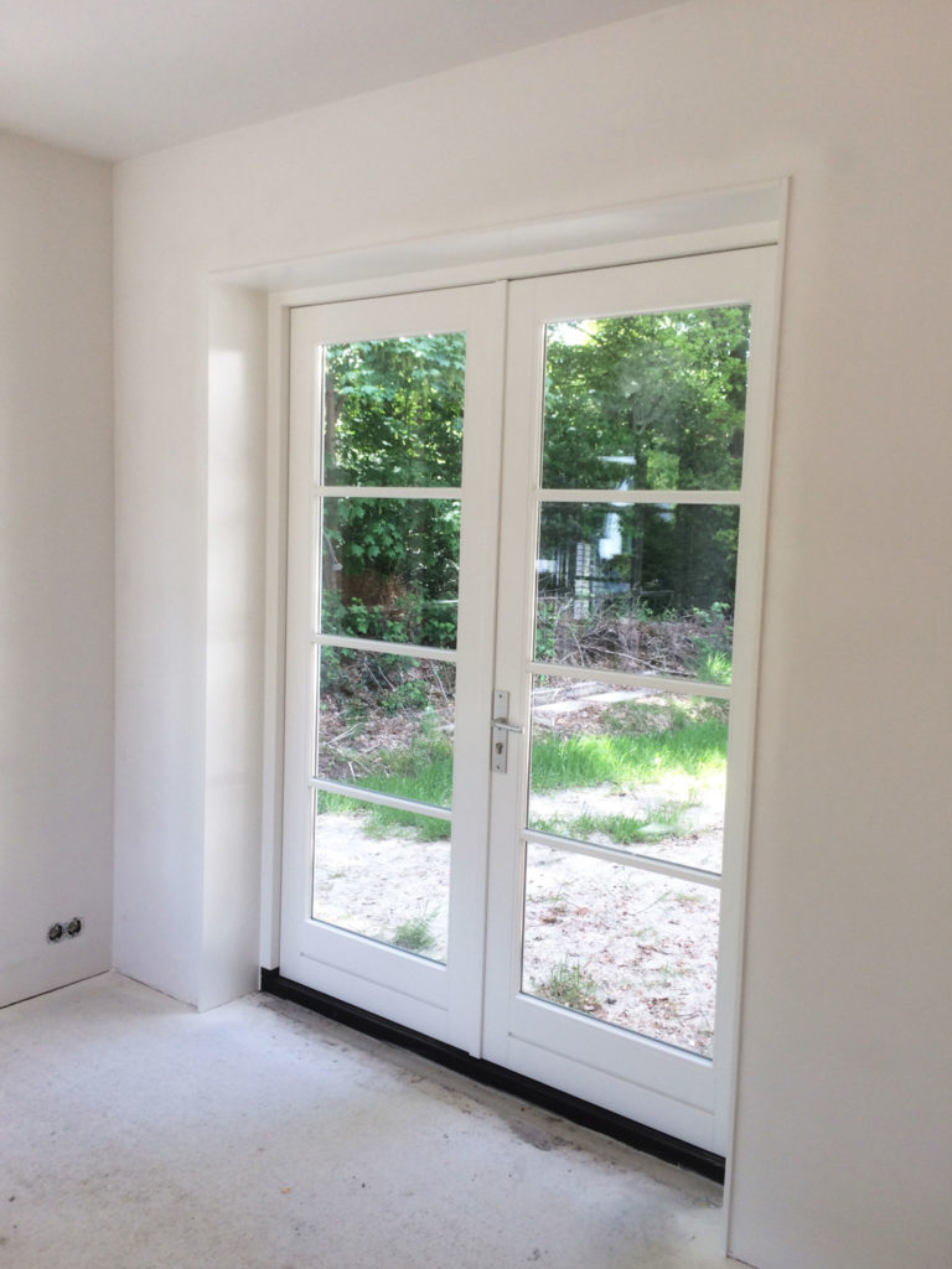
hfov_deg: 48.2
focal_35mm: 29
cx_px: 476
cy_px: 634
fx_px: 1063
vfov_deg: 61.7
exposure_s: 1/100
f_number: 2.2
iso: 32
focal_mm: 4.15
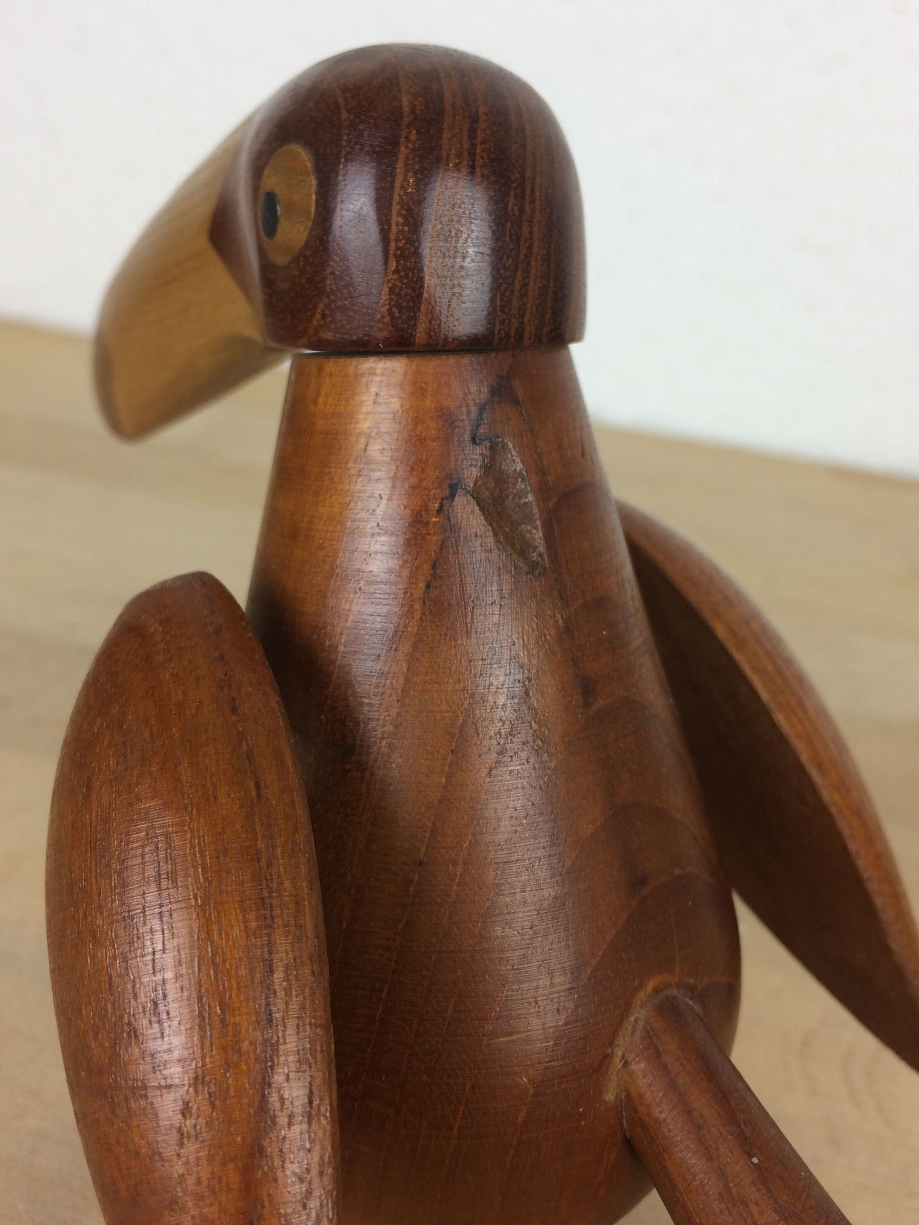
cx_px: 460
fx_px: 1133
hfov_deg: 44.2
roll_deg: -6.4
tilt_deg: -24.6
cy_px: 580
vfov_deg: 56.8
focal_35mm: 32
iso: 32
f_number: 2.2
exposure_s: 1/50
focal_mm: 4.15
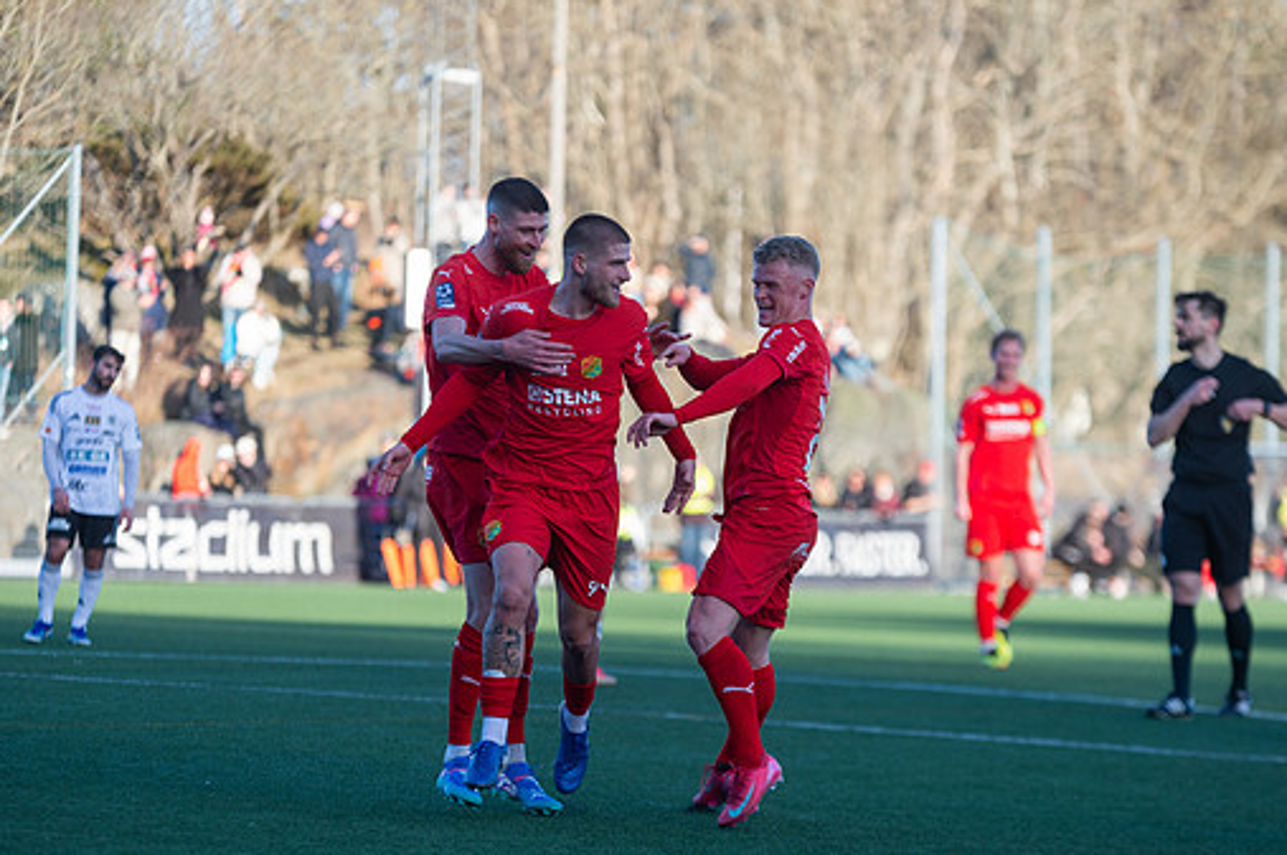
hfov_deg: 11.2
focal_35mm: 183
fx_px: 6536
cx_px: 612
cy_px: 477
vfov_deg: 7.5
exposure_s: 1/1000
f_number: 3.2
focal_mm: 160
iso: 250
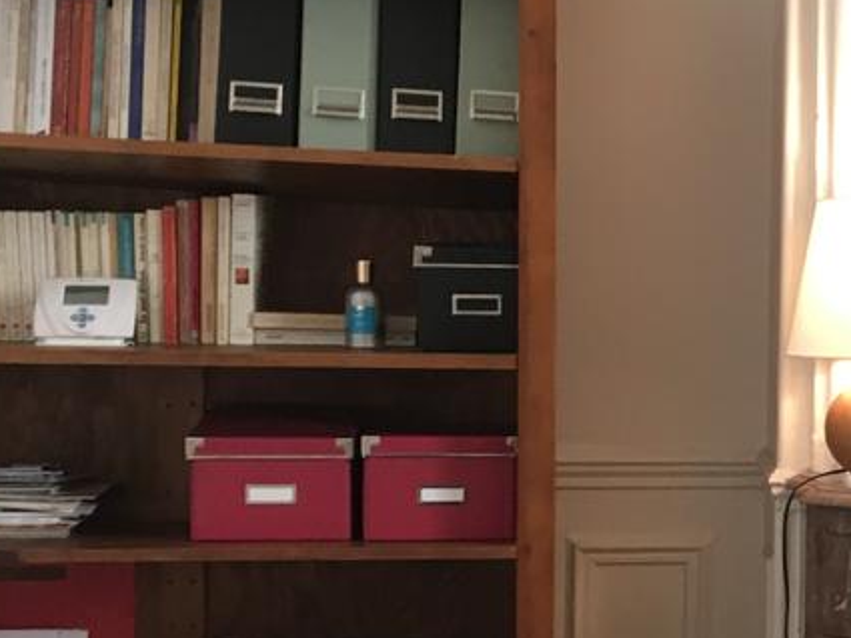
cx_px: 1151
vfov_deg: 14.5
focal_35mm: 102
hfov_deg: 17.8
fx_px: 2508
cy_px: 428
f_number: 2.2
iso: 100
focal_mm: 4.15
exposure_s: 1/33
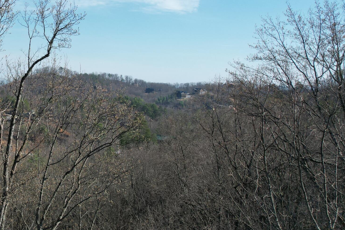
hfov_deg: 39.1
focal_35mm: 45
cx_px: 9
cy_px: 89
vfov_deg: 29.7
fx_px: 431
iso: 130
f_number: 2.8
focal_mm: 8.38
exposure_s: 1/2000
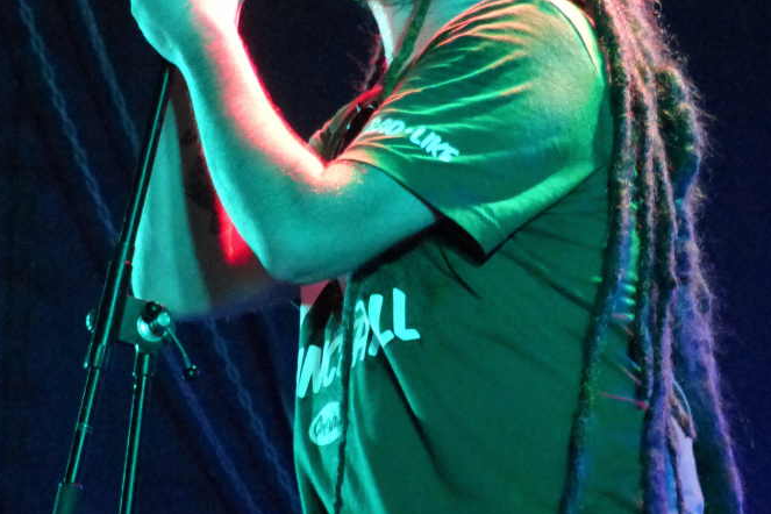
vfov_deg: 4.3
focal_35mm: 320
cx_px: 373
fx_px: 6853
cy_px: 245
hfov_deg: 6.4
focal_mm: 36.7
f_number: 2.8
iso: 1600
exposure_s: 1/125
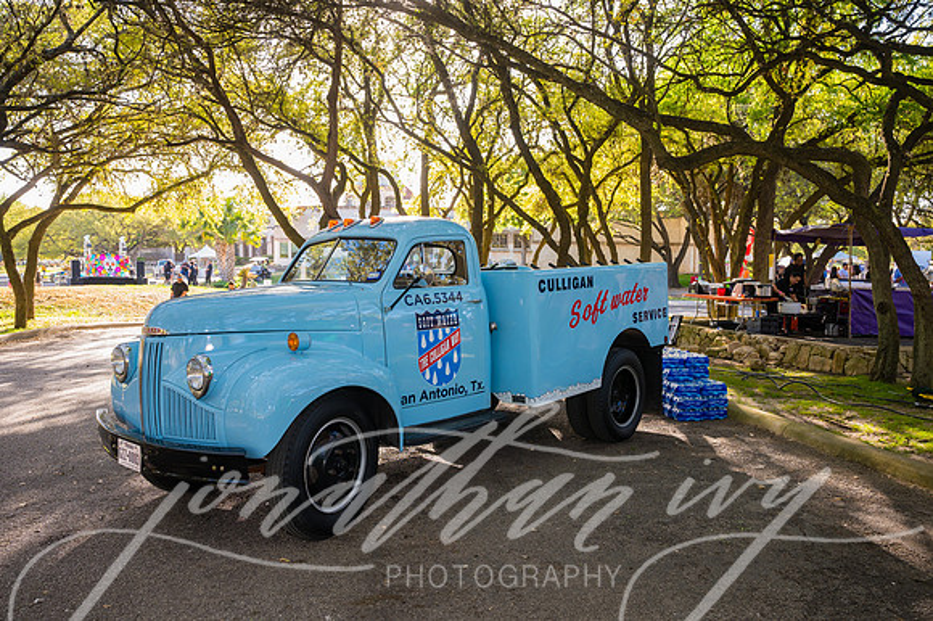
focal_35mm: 28
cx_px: 466
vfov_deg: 46.4
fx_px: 725
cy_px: 310
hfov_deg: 65.5
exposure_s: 1/250
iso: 400
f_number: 4
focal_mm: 28
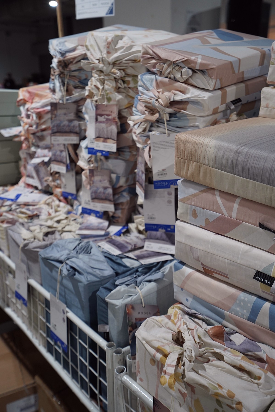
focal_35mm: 35
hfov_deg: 37.9
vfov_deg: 54.4
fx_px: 401
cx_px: 138
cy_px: 206
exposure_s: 1/160
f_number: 4
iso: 1000
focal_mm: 35
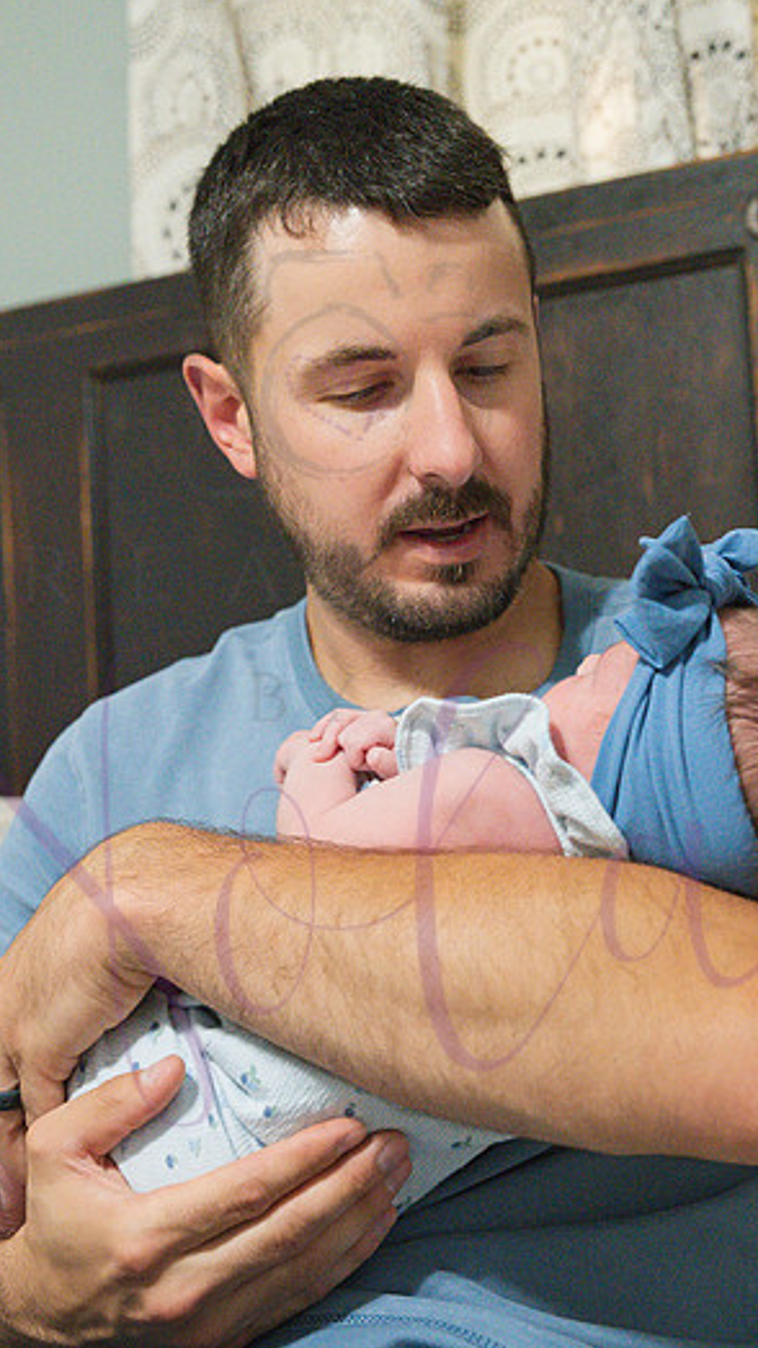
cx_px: 349
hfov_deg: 23.9
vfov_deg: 41.3
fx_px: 1787
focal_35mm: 50
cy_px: 693
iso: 3200
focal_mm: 43
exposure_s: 1/200
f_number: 4.5
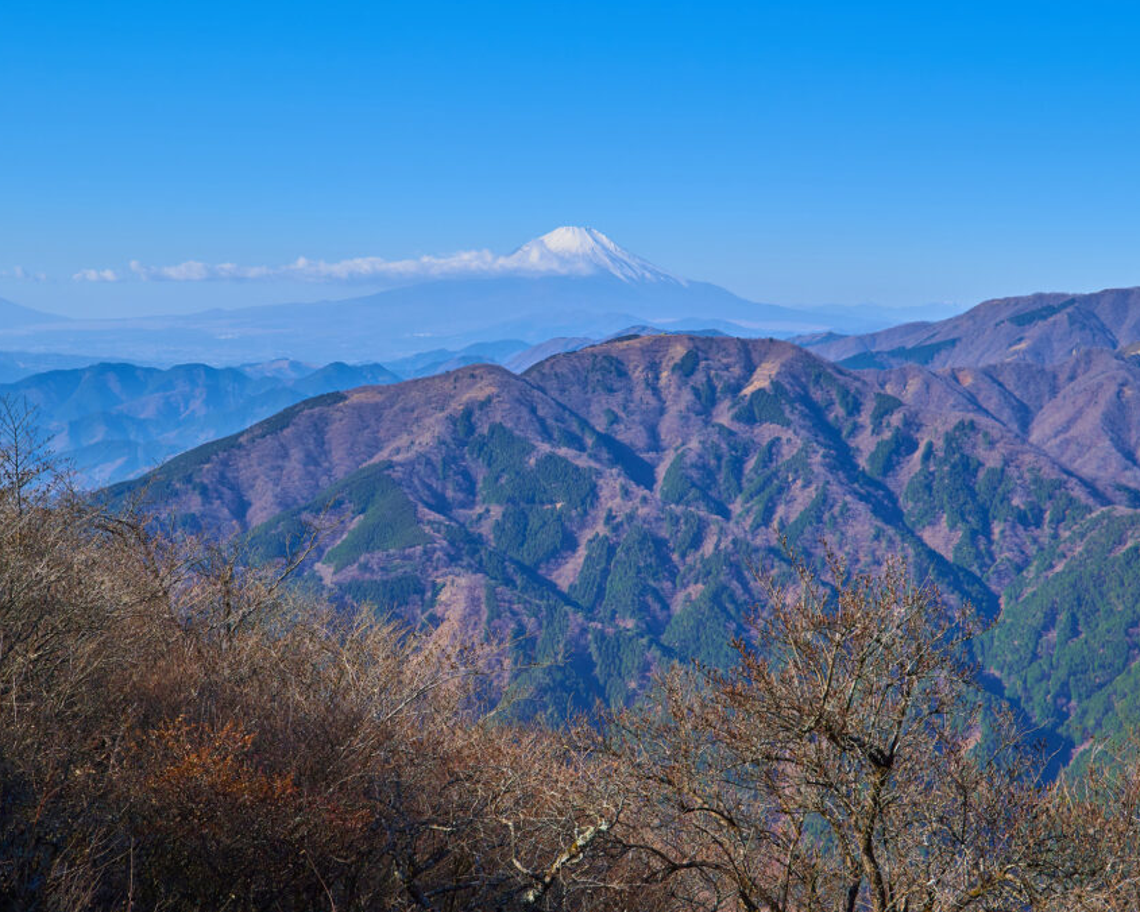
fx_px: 1687
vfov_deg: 30.3
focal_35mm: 50
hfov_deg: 37.3
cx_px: 575
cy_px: 453
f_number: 11
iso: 400
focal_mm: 44
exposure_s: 1/500
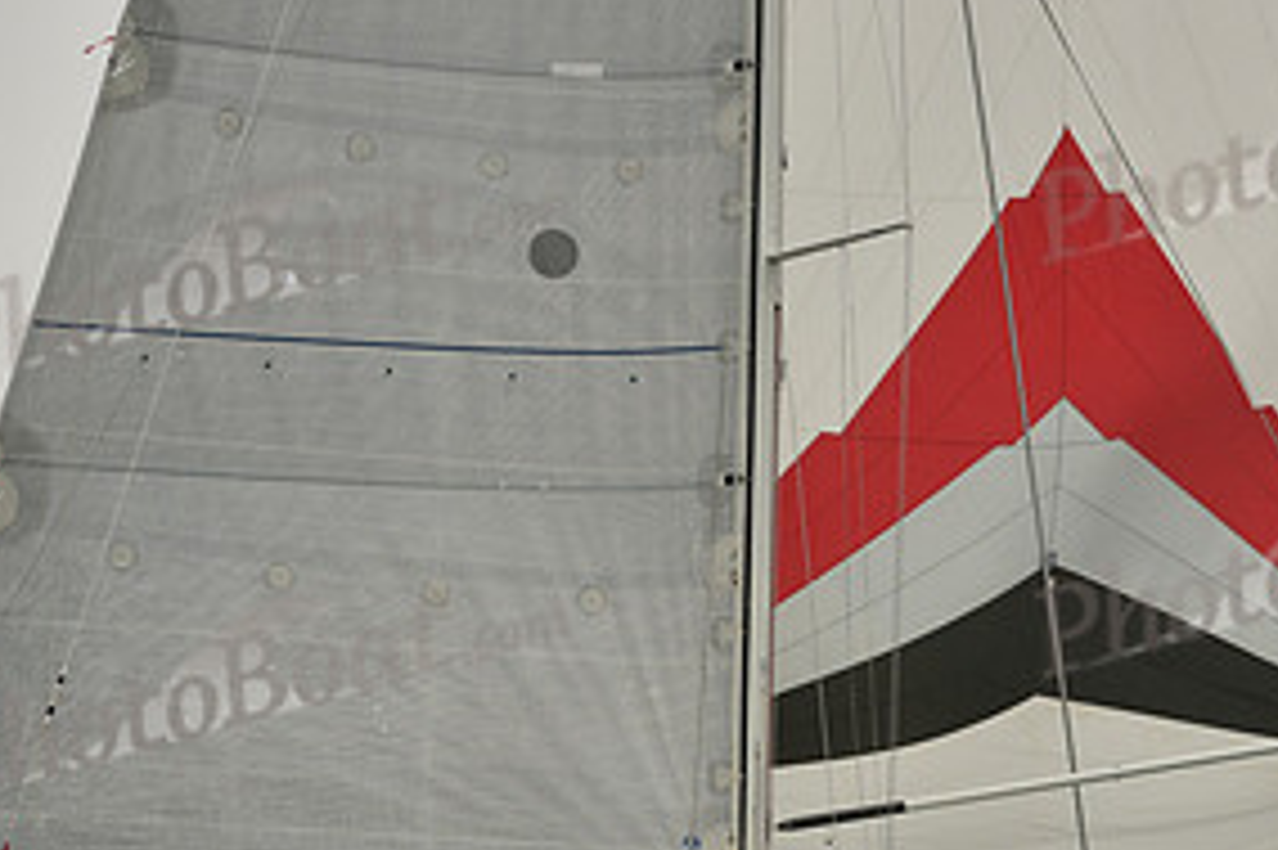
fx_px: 5073
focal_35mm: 143
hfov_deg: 14.3
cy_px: 857
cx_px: 806
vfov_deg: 9.5
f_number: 10
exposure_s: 1/800
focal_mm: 70
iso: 320
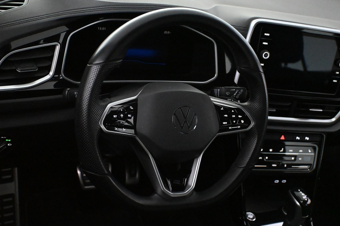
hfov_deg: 41.7
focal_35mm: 47
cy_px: 108
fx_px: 447
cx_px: 178
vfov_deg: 28.5
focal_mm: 27.5
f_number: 4.5
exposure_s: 1/125
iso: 11400
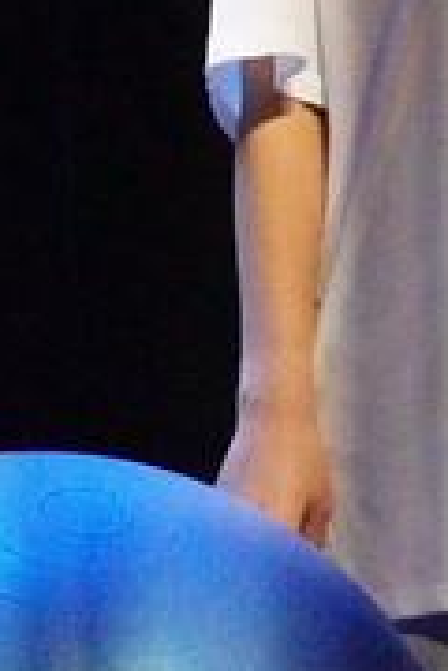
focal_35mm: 619
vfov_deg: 3.3
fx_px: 11545
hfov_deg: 2.2
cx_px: 553
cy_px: -65
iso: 64000
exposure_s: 1/2500
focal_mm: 135
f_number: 6.3
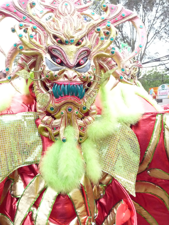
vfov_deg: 44.8
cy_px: 112
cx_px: 84
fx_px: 273
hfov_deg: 34.3
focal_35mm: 42
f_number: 3
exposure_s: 1/125
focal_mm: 5.3
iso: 400
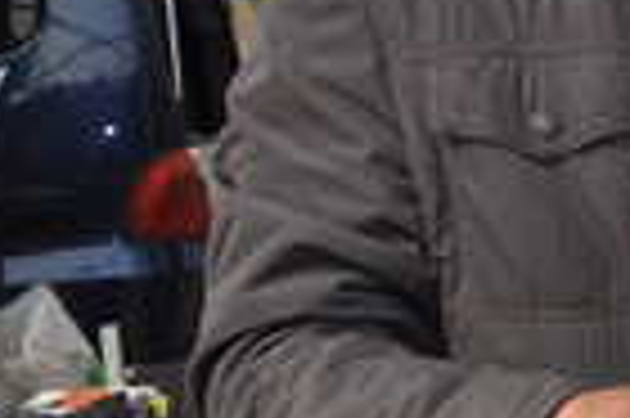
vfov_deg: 6.6
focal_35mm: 206
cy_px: 40
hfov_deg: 9.5
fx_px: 3601
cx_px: 1102
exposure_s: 1/200
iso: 200
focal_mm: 32
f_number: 11
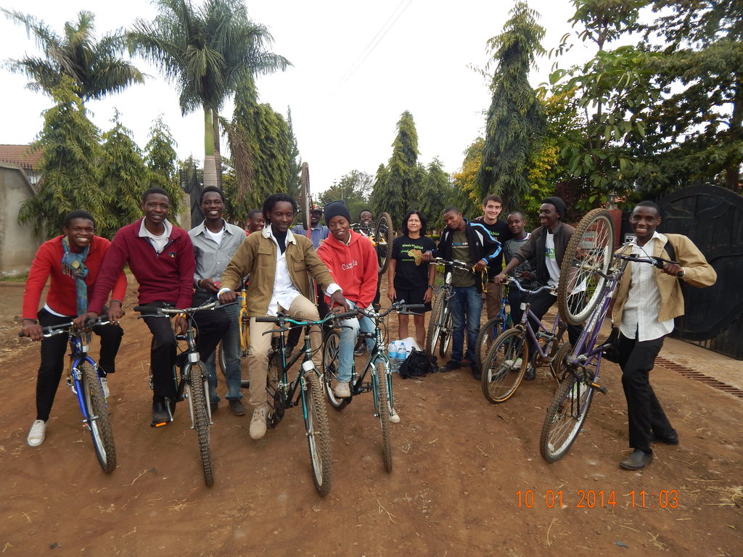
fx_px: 472
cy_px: 278
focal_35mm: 22
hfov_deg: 76.4
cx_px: 372
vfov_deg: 61.1
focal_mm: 4
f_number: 3
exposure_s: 1/400
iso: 125
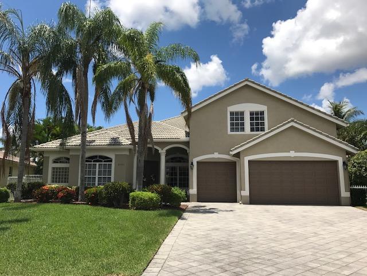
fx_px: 297
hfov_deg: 63.4
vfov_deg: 49.7
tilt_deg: +8.7
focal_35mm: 28
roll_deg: -0.3
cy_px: 138
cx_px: 184
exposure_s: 1/3096
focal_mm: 3.99
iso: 20
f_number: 1.8
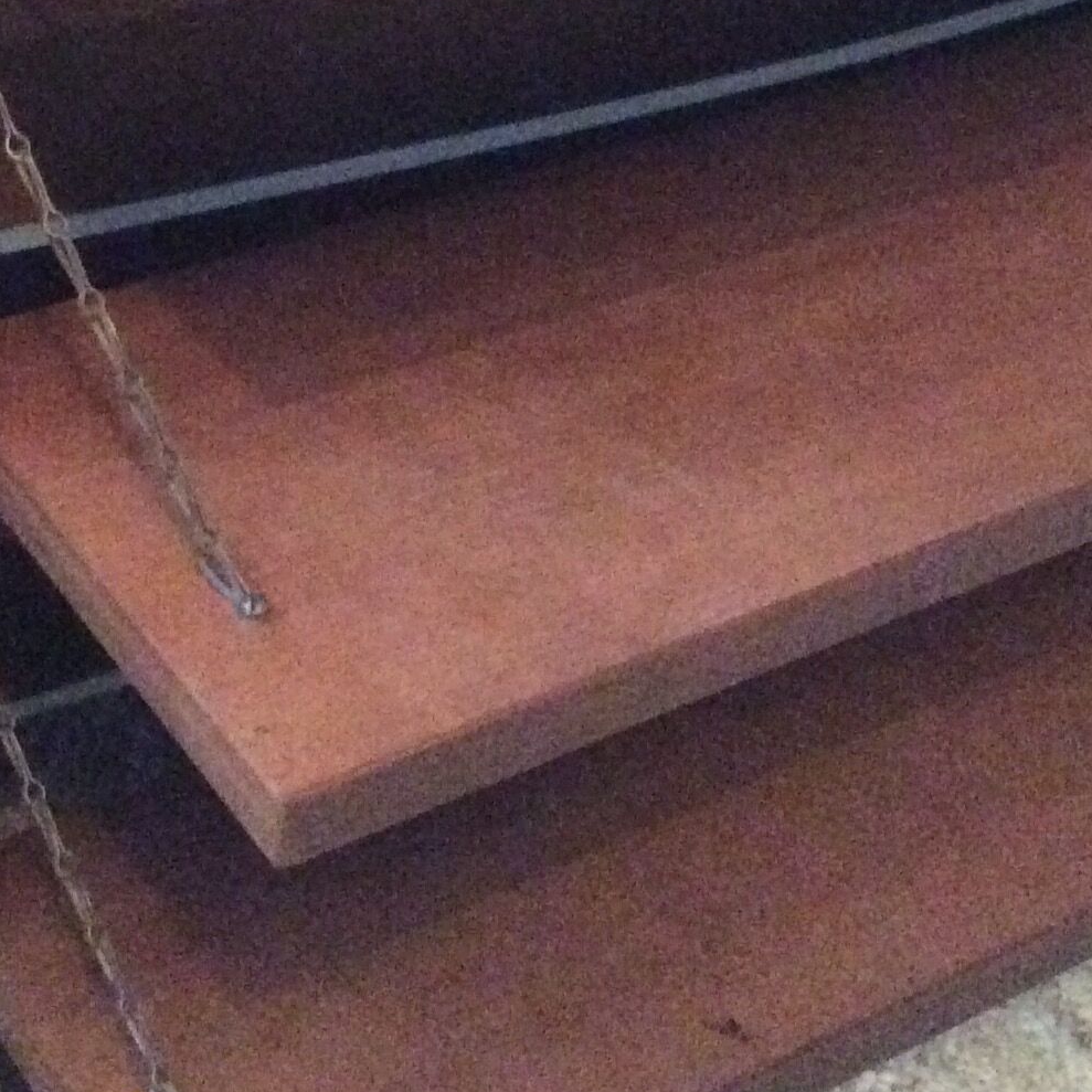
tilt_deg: -33.3
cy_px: 166
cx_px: 360
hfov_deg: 23.3
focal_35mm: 74
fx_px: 2641
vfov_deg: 22.9
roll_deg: -4.4
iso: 800
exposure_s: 1/17
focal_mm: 3.3
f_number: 2.4
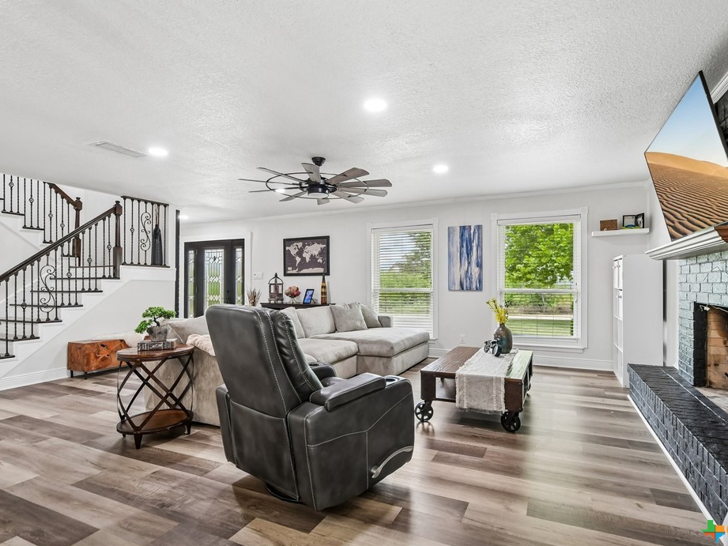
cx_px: 387
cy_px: 273
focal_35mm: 17
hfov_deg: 90.9
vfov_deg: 74.7
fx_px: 358
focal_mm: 10
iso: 400
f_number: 8
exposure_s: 1/15
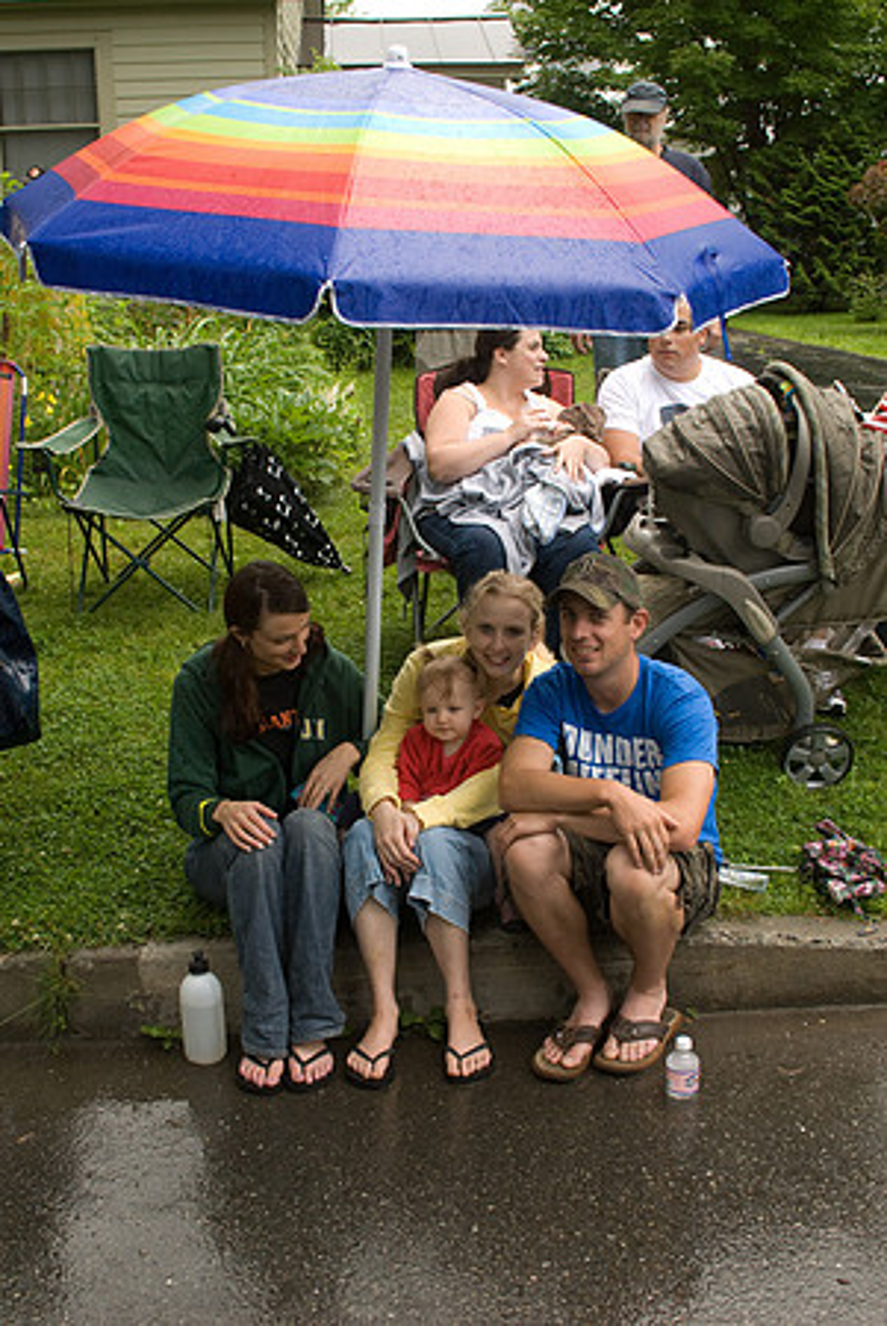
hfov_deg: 32.0
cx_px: 444
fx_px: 1549
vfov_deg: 46.4
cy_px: 663
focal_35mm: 42
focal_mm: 28
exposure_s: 1/180
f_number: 6.3
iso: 400
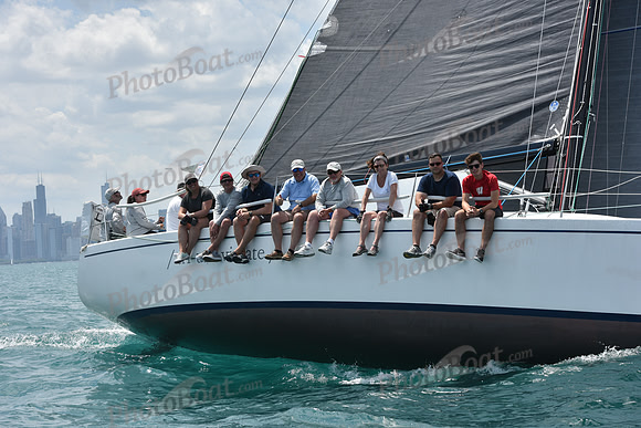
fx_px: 1389
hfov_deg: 26.0
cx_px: 320
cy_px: 214
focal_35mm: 78
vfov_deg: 17.5
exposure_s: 1/1250
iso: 250
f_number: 8
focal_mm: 78
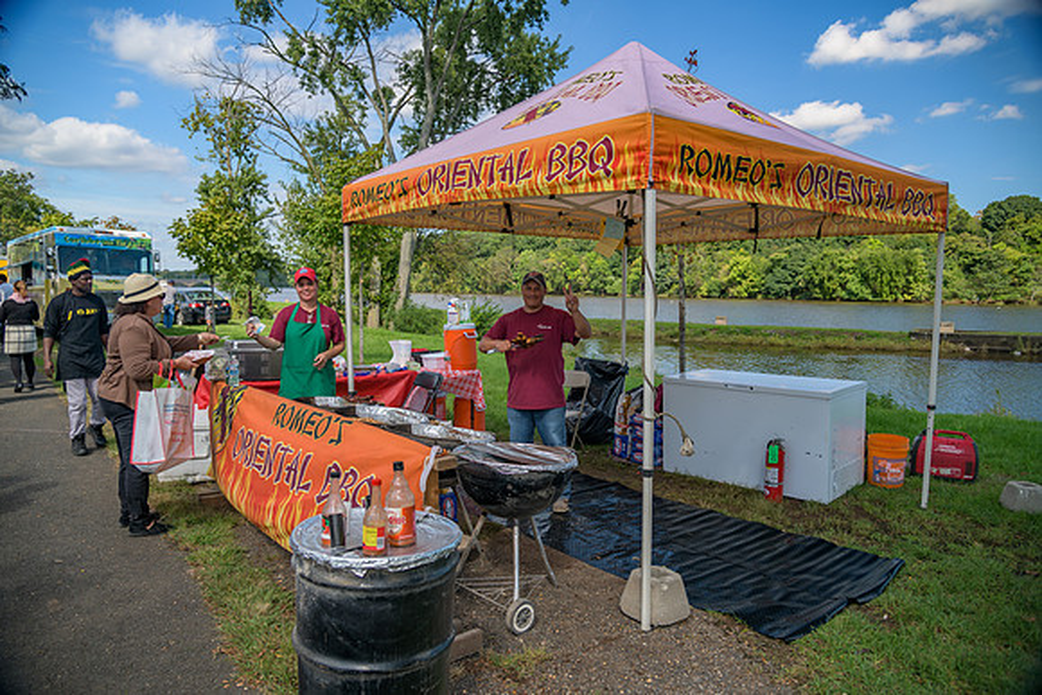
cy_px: 348
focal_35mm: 24
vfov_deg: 53.2
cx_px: 521
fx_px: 695
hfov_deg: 73.7
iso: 80
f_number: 4
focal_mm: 24
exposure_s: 1/250
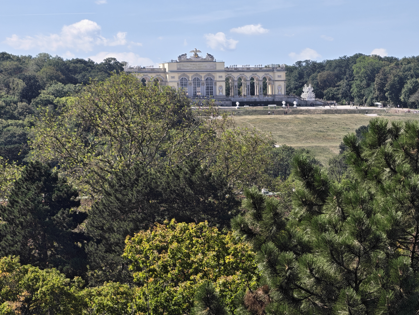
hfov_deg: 6.9
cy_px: 138
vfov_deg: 5.2
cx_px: 224
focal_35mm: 285
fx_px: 3455
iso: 50
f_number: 2.6
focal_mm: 22.48
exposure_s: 1/520
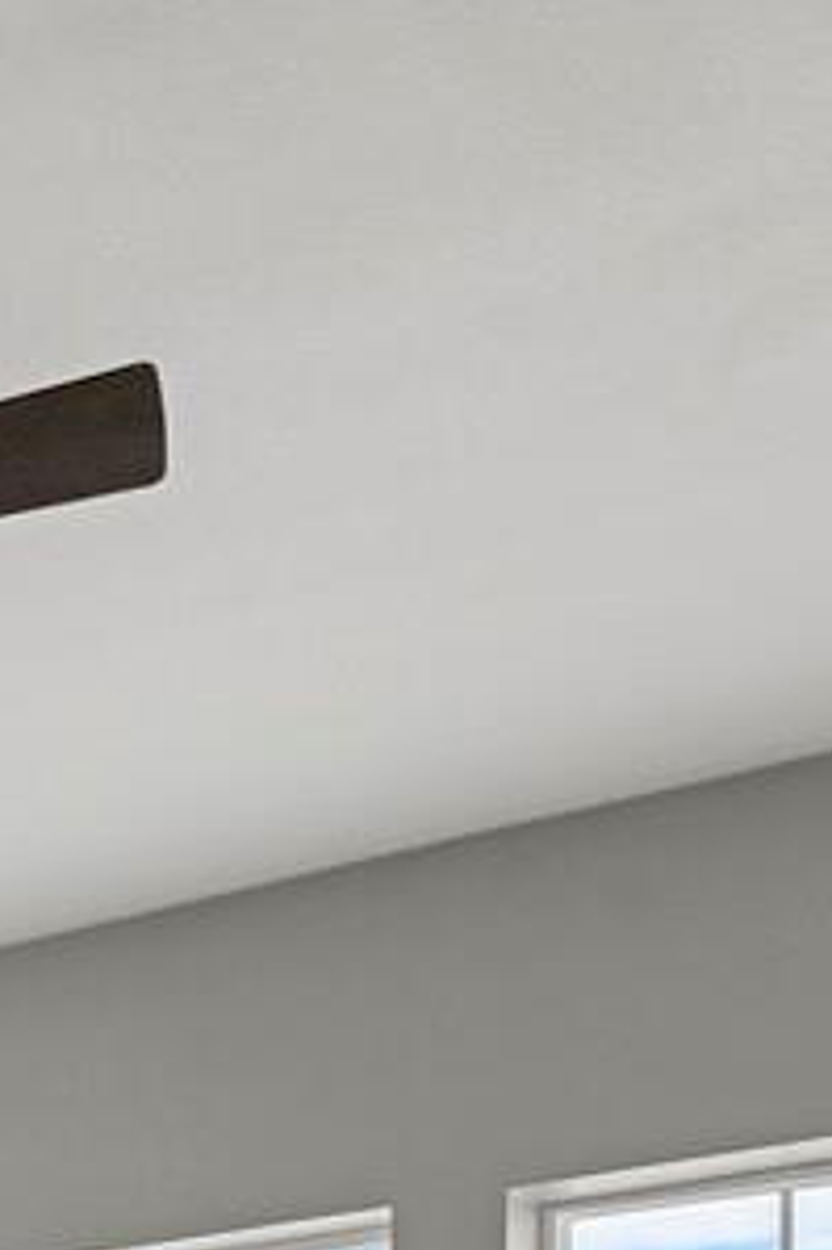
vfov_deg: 19.0
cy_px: 1986
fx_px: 3158
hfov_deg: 11.1
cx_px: -1478
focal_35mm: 91
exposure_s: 1/3
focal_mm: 17
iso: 250
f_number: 8
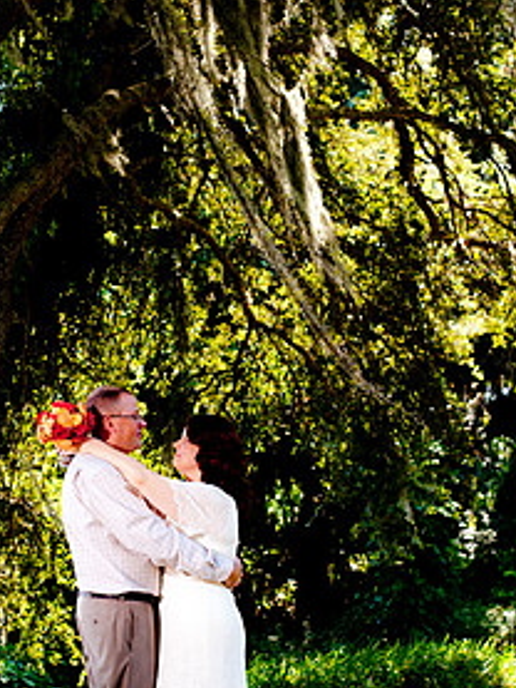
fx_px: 1549
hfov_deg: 18.9
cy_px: 422
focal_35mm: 78
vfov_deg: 25.0
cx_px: 175
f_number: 3.5
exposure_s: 1/1600
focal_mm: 50
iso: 1250
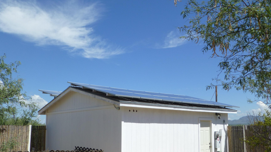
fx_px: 273
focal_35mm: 38
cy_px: 92
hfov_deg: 52.8
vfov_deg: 31.1
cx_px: 134
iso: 100
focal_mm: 6.1
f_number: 3.7
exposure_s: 1/1300
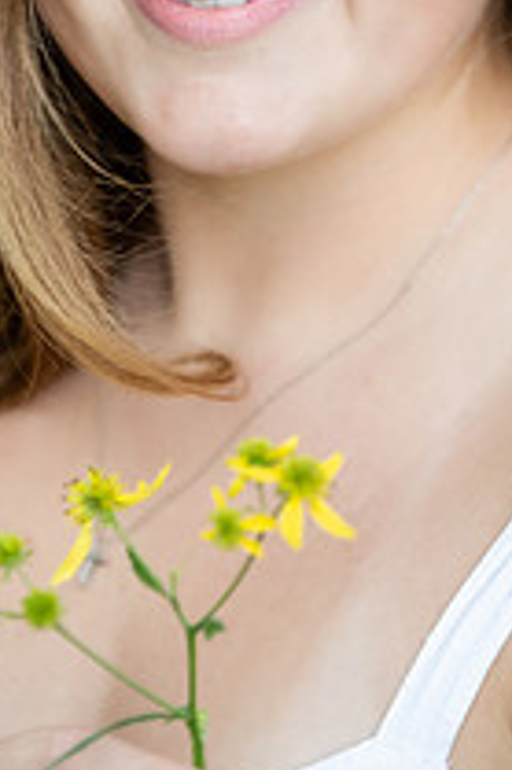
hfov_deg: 3.5
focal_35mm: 388
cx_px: 232
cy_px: 144
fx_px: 8290
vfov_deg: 5.3
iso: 1000
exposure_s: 1/200
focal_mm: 180
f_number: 3.2
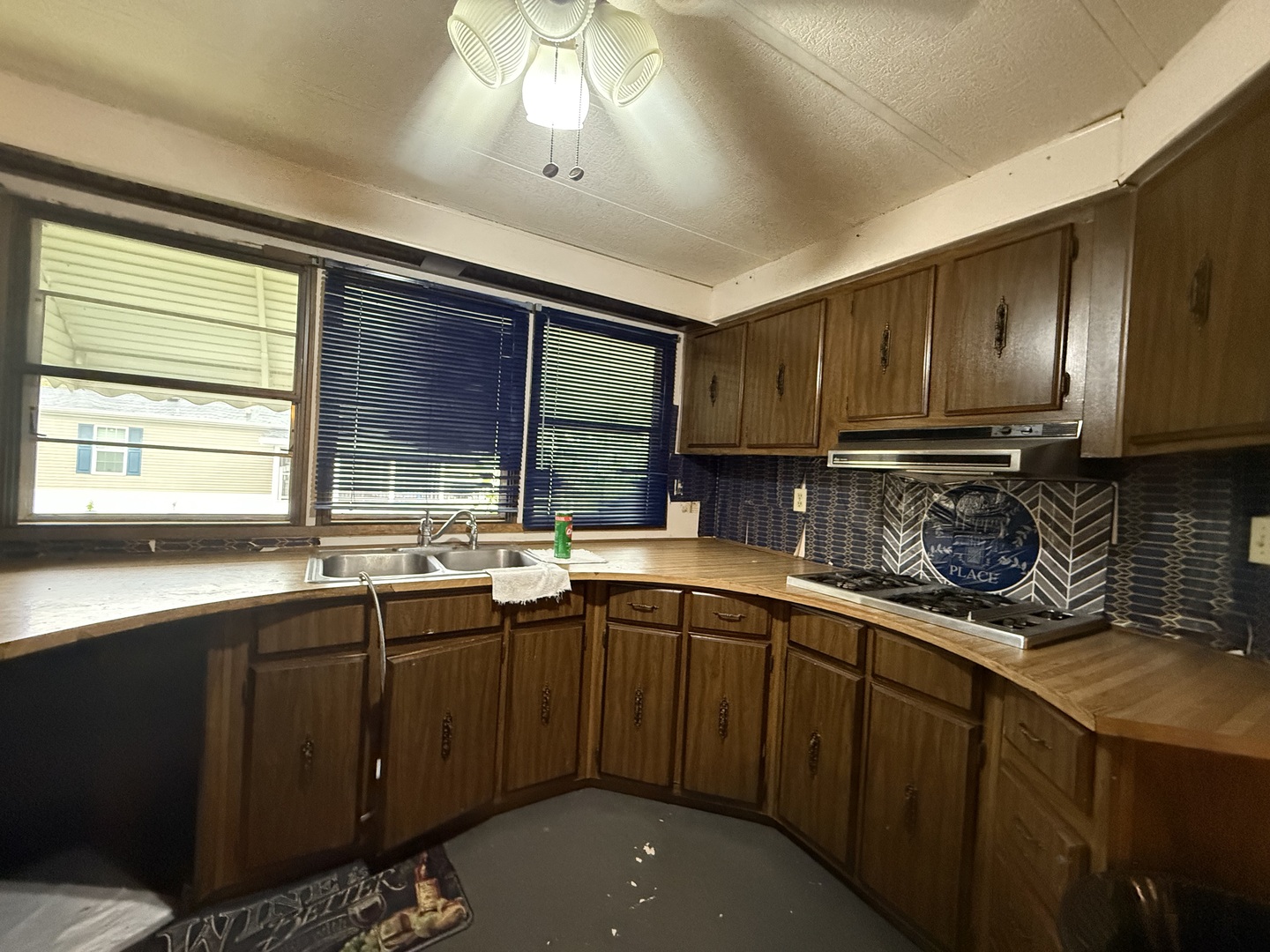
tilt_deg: -0.7
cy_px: 476
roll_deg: -3.3
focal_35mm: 14
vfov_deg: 85.7
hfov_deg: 102.1
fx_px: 514
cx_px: 635
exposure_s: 1/60
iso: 800
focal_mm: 2.22
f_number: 2.2
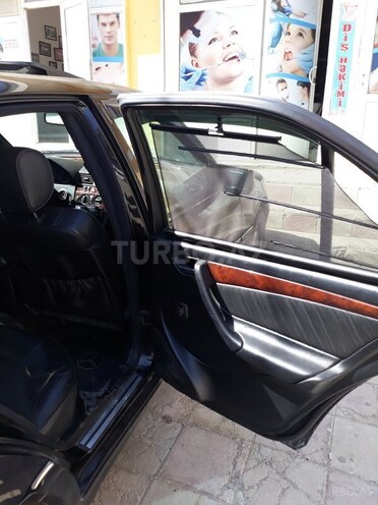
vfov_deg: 65.3
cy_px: 252
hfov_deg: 51.4
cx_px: 189
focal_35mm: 27
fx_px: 393
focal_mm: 3.71
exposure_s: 1/299
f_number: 1.7
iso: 40
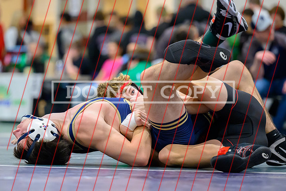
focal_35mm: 189
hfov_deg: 10.9
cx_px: 122
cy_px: 104
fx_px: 1499
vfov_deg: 7.3
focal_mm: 135
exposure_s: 1/640
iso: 6400
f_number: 2.8
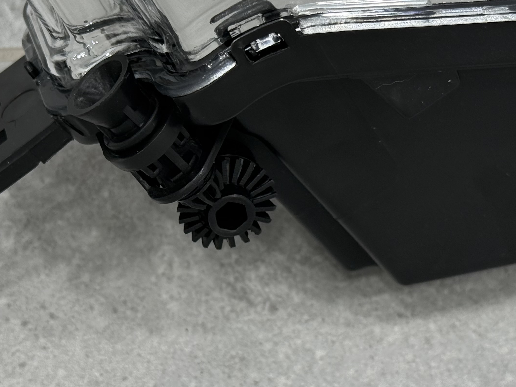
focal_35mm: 91
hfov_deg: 21.5
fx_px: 1356
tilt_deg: -64.2
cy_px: 162
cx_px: 227
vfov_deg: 16.2
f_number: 1.78
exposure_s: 1/330
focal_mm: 6.76
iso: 100
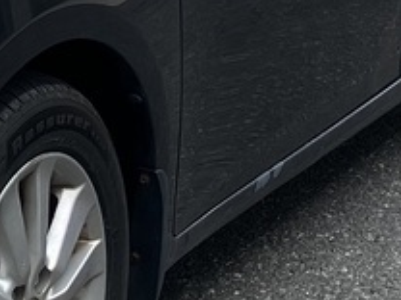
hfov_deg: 9.8
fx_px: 2247
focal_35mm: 194
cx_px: -253
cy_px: -165
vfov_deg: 7.5
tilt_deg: -8.8
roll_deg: -0.7
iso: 32
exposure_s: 1/1473
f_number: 1.8
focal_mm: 3.99
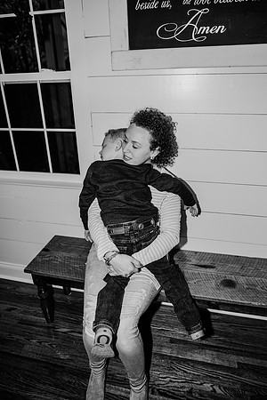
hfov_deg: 53.1
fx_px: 267
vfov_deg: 73.7
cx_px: 134
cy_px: 200
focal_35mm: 24
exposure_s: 1/1000
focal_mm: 24
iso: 400
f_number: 2.8
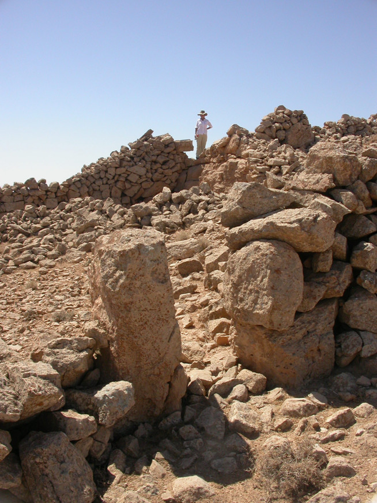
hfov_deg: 37.7
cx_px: 188
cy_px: 252
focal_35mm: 38
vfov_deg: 49.0
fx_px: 552
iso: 100
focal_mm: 7.85
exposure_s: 1/389
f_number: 7.5
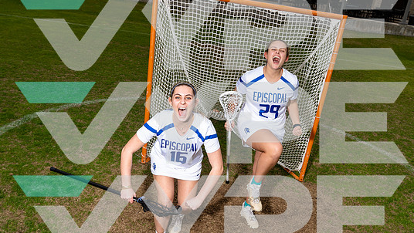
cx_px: 212
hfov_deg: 58.0
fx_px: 373
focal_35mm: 34
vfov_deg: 34.7
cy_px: 123
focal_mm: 30
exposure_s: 1/250
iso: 200
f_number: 6.3
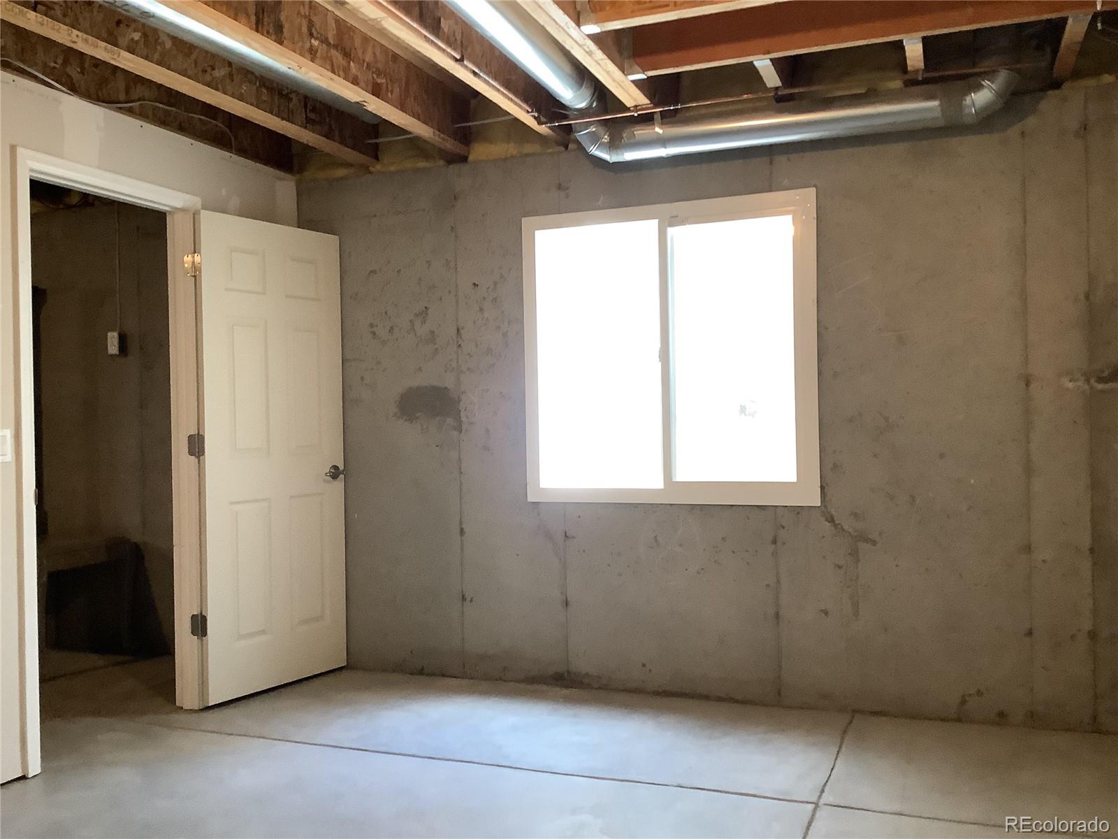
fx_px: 1001
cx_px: 559
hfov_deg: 58.4
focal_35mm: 31
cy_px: 420
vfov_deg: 45.4
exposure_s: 1/60
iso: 250
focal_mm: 3.3
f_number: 2.4
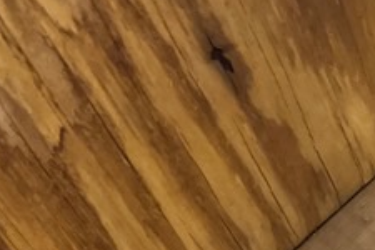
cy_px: 753
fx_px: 1281
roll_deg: +41.1
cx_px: 327
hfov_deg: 16.5
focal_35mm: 123
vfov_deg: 9.0
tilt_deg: +23.9
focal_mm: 5.7
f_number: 1.5
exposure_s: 1/60
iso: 320
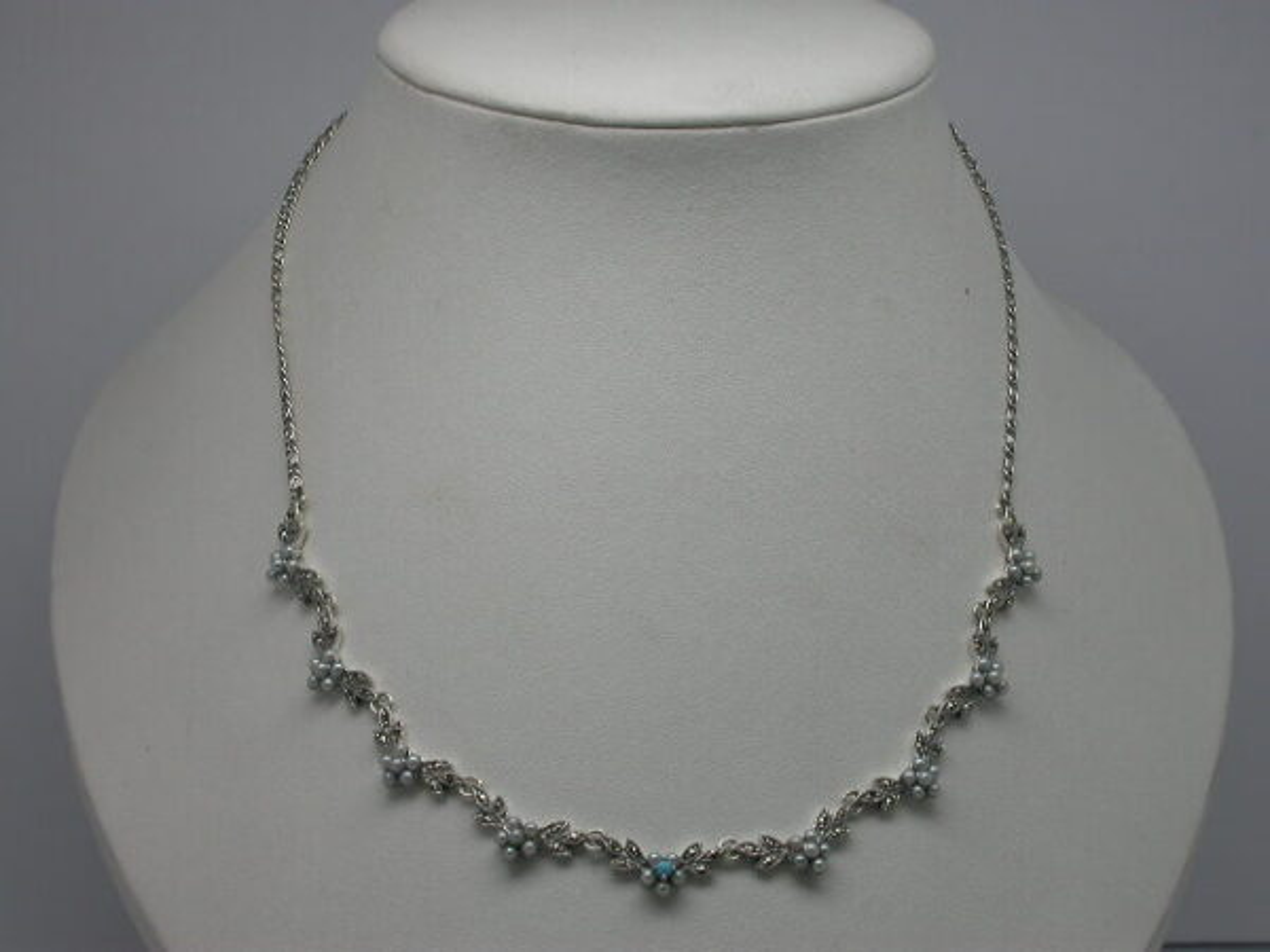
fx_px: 3119
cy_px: 476
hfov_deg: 23.0
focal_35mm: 85
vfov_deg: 17.4
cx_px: 635
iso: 100
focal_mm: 17.7
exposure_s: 1/46.8
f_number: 7.4
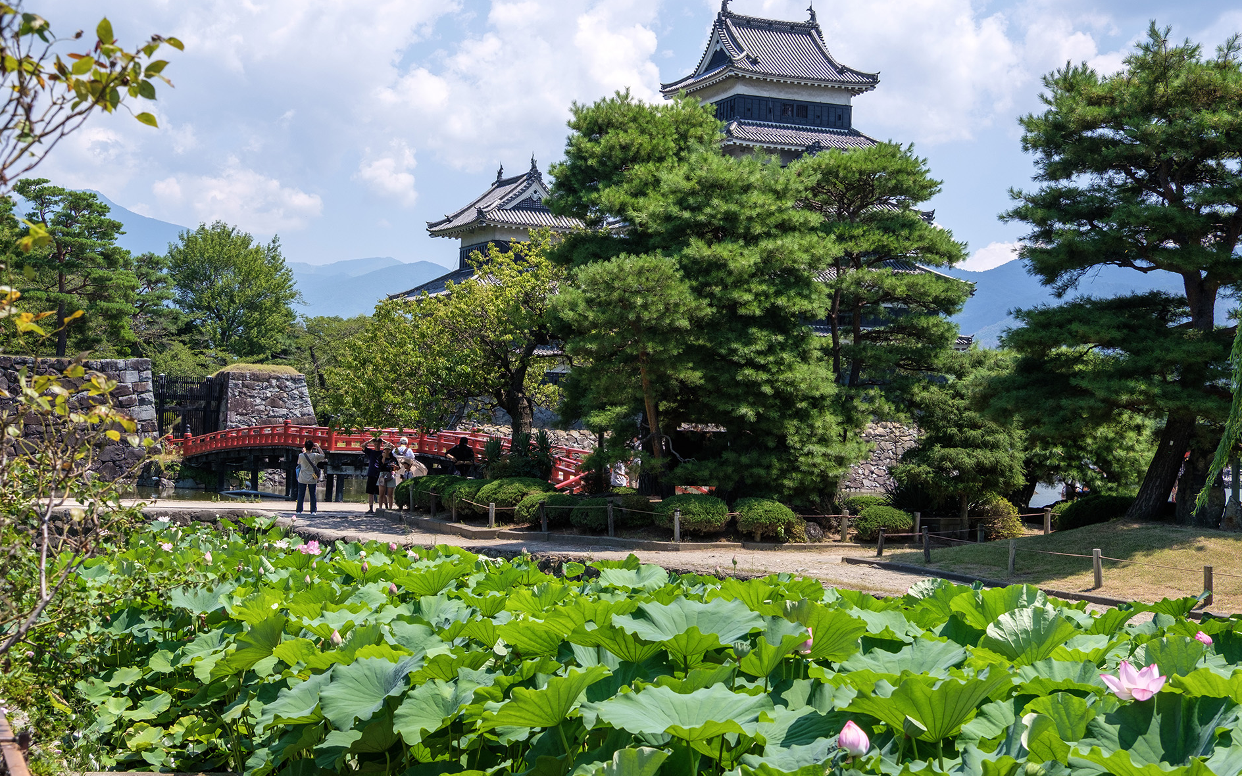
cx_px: 612
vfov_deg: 22.7
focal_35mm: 57
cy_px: 356
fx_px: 1929
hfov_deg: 35.7
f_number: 8
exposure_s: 1/600
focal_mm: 36.6
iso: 200
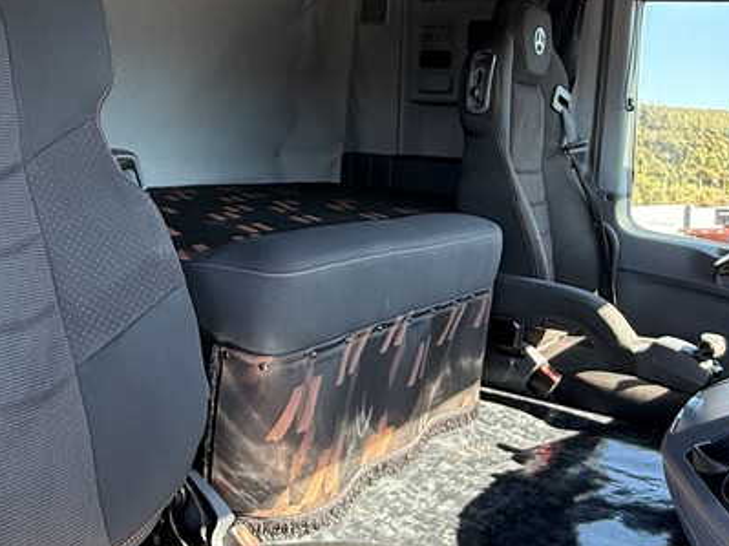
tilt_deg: -5.0
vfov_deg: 35.9
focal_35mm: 40
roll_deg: -0.8
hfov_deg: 46.7
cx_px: 421
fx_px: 842
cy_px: 250
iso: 100
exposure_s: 1/99
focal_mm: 2.22
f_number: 2.2
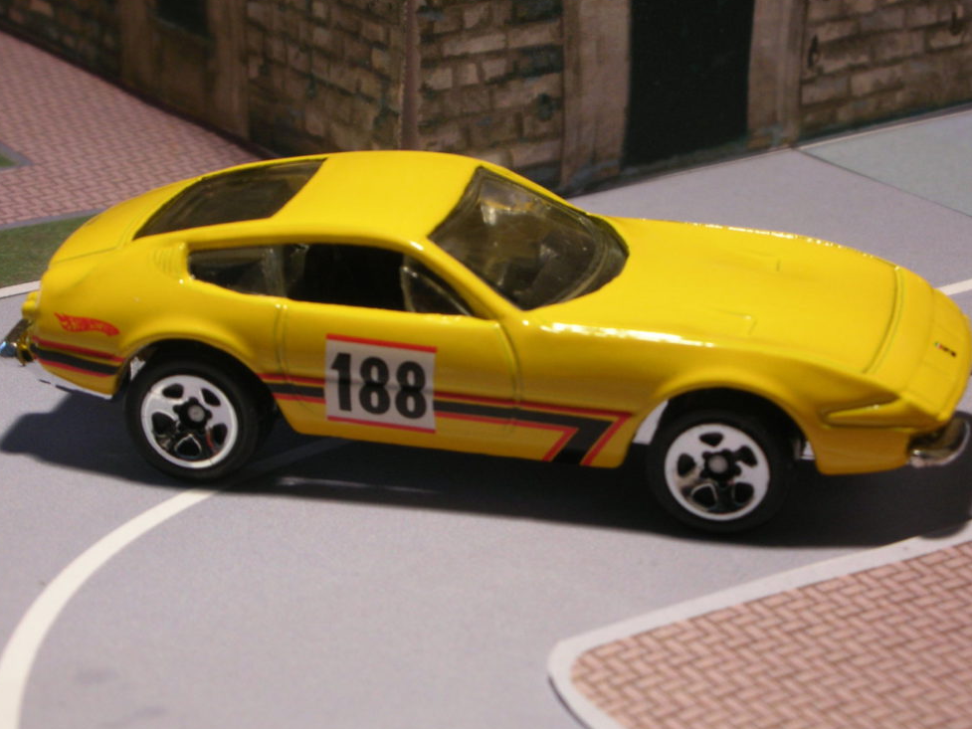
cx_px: 496
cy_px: 375
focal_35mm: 110
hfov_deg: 17.9
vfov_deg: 13.5
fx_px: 3089
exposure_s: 1/3.9
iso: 76
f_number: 5.4
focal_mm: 17.4
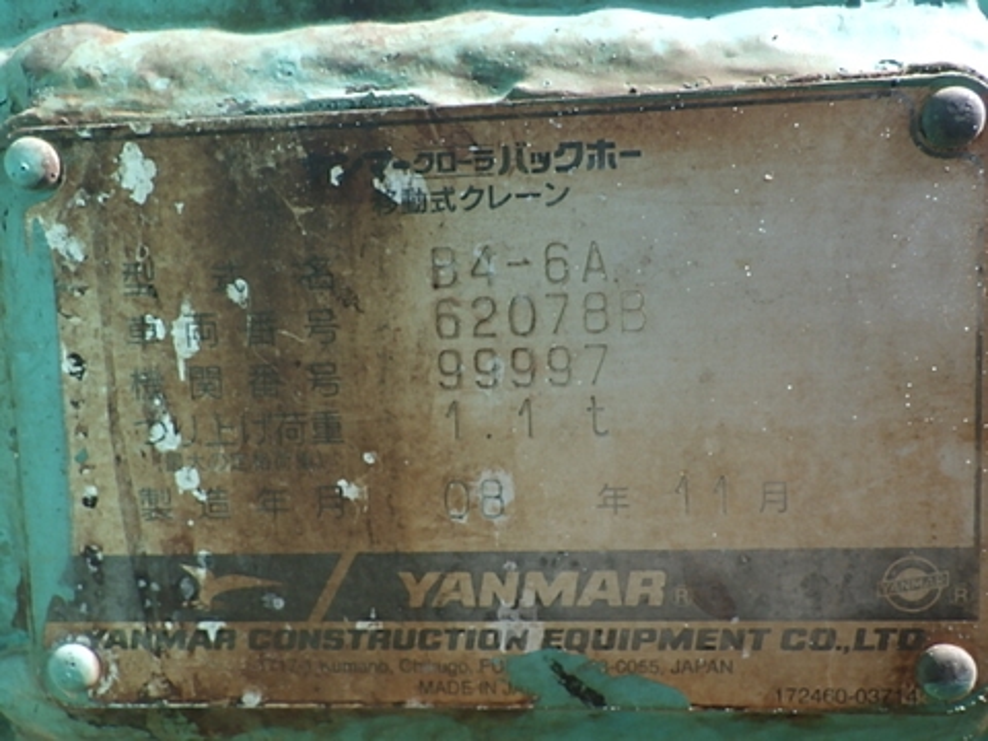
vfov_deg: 41.8
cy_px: 370
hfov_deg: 54.0
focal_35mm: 34
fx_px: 970
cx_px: 494
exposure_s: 1/320
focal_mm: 6.1
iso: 125
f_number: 3.8
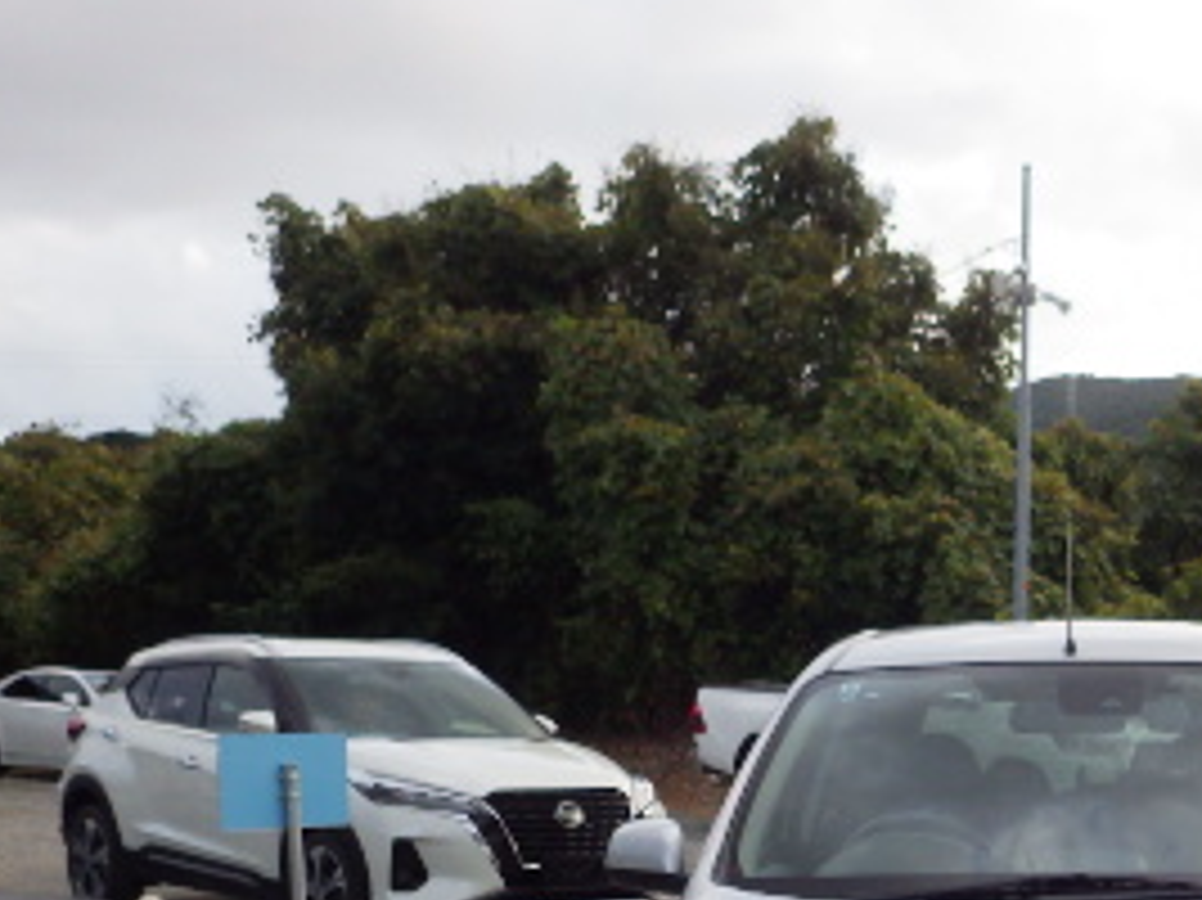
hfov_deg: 30.9
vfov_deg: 22.8
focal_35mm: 60
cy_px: 1026
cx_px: 1058
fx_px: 2082
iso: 250
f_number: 2.8
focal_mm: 4.5
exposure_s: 1/400
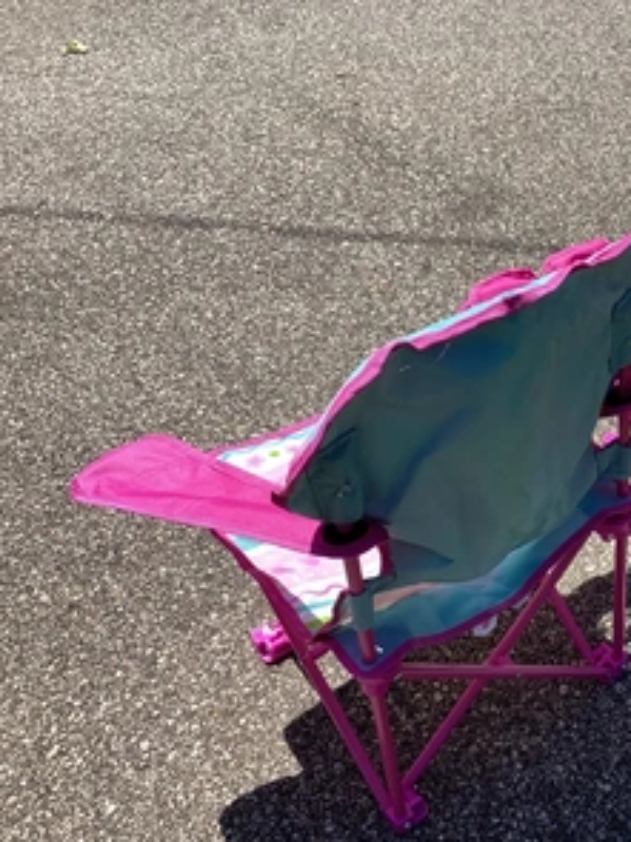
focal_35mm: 42
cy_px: 422
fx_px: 1022
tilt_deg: -41.7
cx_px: 568
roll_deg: +0.6
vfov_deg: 44.8
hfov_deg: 32.6
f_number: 2.4
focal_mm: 3.3
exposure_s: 1/1217
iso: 25
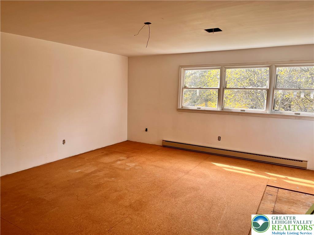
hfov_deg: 67.3
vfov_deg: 53.1
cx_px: 157
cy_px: 118
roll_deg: -1.2
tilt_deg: -7.1
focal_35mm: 26
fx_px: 236
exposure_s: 1/282
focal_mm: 5.1
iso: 40
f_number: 1.6
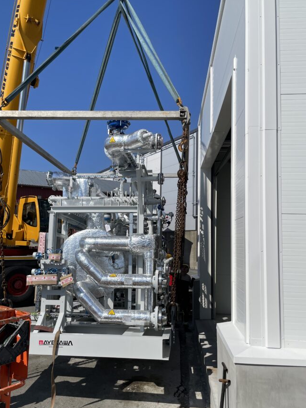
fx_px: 365
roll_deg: -1.0
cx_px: 139
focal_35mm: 31
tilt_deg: +5.0
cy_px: 210
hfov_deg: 45.4
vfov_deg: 58.3
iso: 32
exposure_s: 1/7813
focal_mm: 4.2
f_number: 1.6
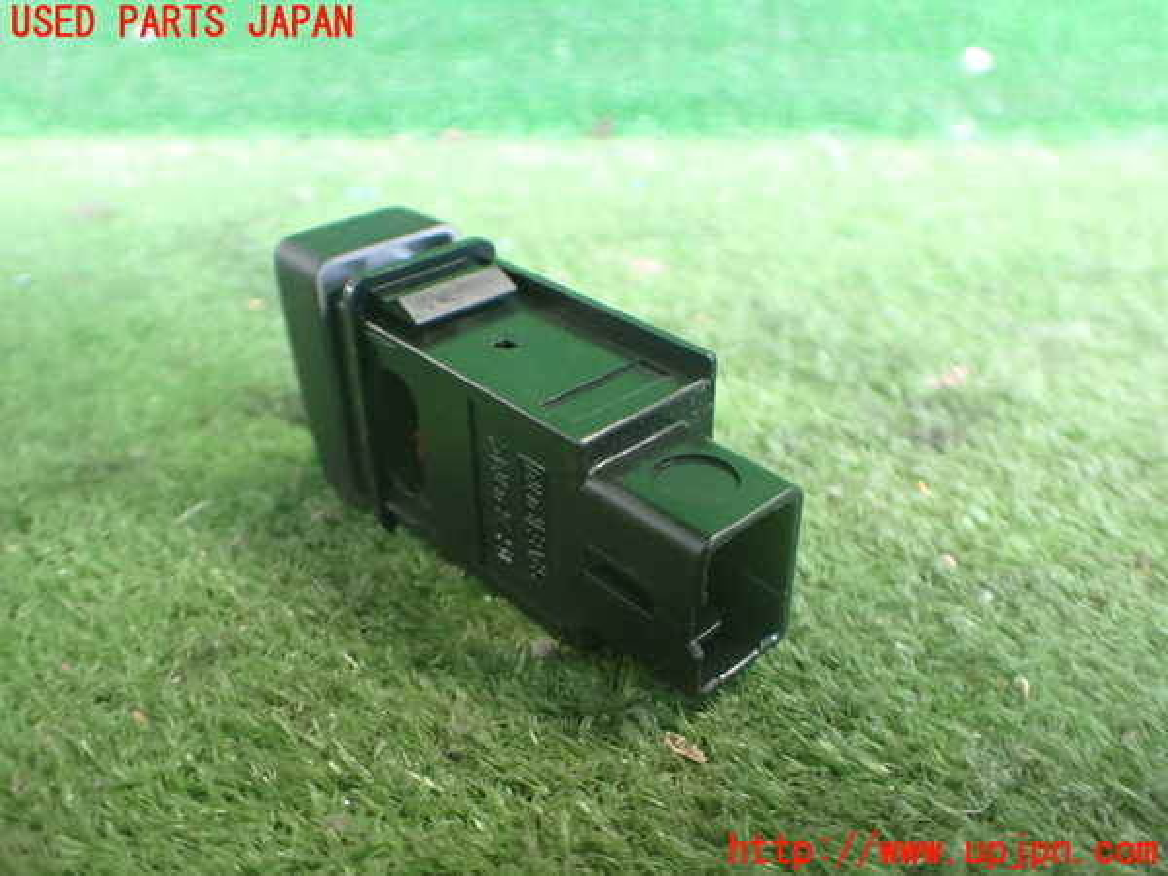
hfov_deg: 60.0
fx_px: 1012
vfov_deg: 46.8
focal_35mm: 30
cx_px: 584
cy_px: 438
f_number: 2.3
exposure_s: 1/40
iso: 800
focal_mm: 5.4
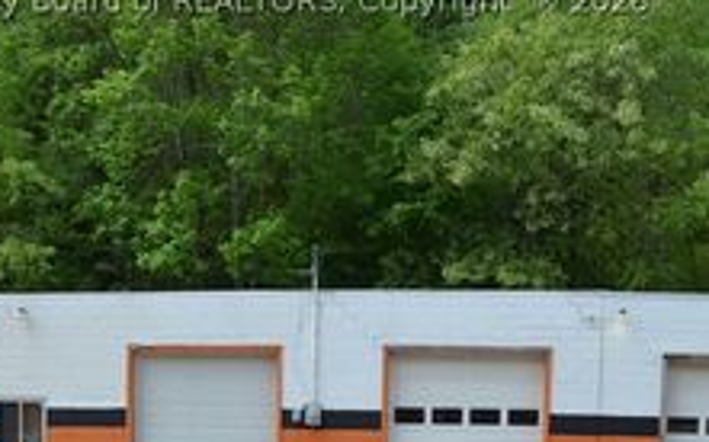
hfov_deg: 32.4
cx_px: 189
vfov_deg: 19.9
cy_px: 504
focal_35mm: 62
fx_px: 1198
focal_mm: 18
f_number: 8
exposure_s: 1/250
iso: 200
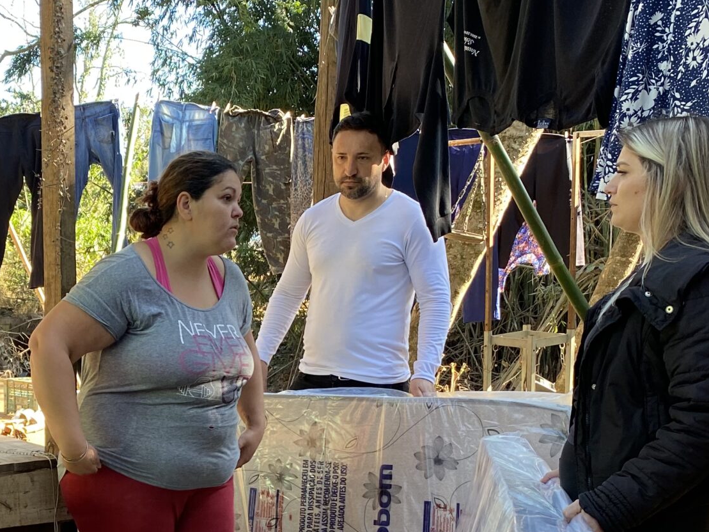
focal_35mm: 60
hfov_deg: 30.8
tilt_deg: -9.3
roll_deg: -0.7
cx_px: 79
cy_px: 476
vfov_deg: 23.8
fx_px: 1229
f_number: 1.8
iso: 50
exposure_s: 1/122
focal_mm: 4.25
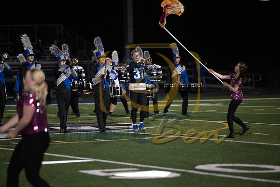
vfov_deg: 6.9
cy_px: 94
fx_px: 1556
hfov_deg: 10.3
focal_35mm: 200
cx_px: 140
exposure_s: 1/1250
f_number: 2.8
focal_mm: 200
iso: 5000
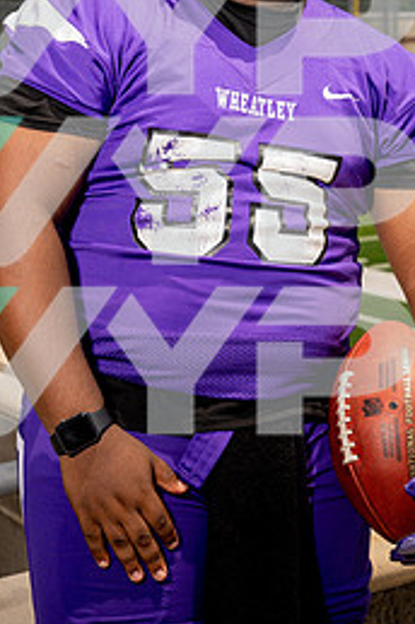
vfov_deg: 23.3
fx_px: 1508
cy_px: 193
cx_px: 234
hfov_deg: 15.7
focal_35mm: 87
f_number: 7.1
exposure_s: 1/250
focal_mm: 50
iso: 100
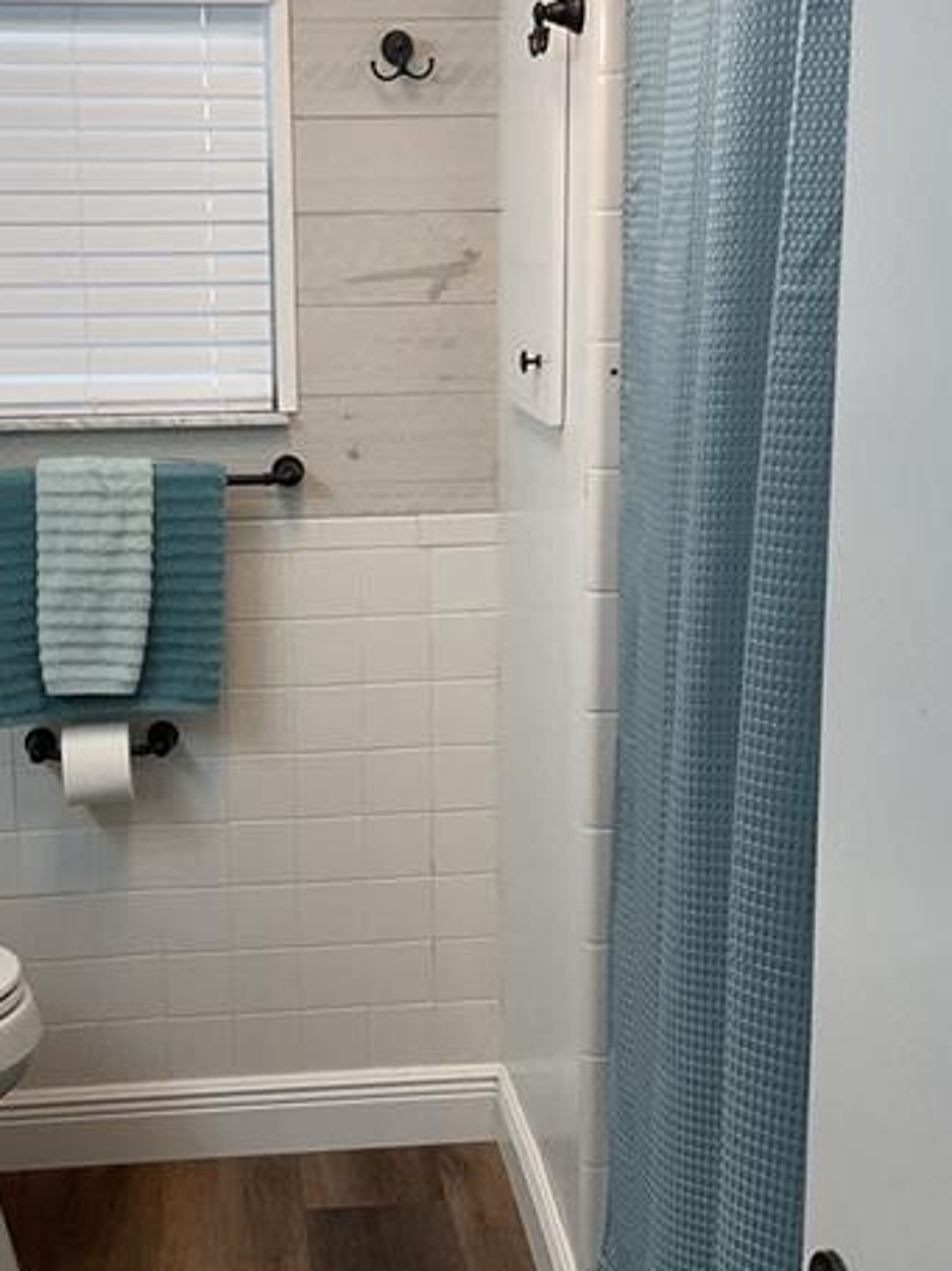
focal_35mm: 49
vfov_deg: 38.9
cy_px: 553
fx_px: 1798
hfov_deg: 29.5
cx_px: 352
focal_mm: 3
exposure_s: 1/120
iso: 25
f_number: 1.8
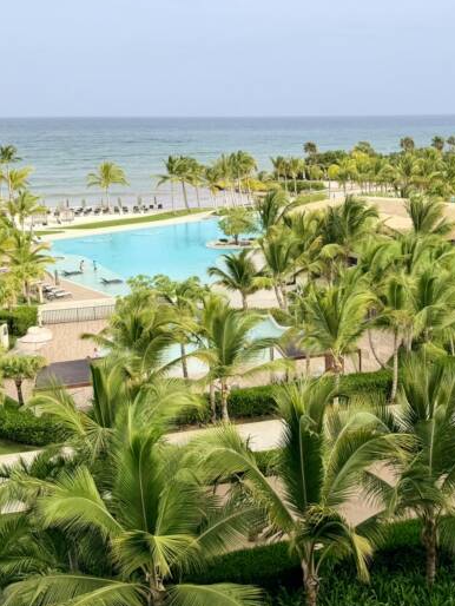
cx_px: 340
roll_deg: +0.5
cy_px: 275
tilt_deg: -13.2
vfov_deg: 44.7
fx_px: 735
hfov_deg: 33.7
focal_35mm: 42
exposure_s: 1/3759
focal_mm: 6.76
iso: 80
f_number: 1.78
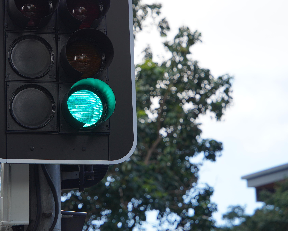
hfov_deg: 11.3
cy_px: 93
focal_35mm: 170
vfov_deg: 9.1
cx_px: 121
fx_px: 1449
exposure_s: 1/125
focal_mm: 114
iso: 100
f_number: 5
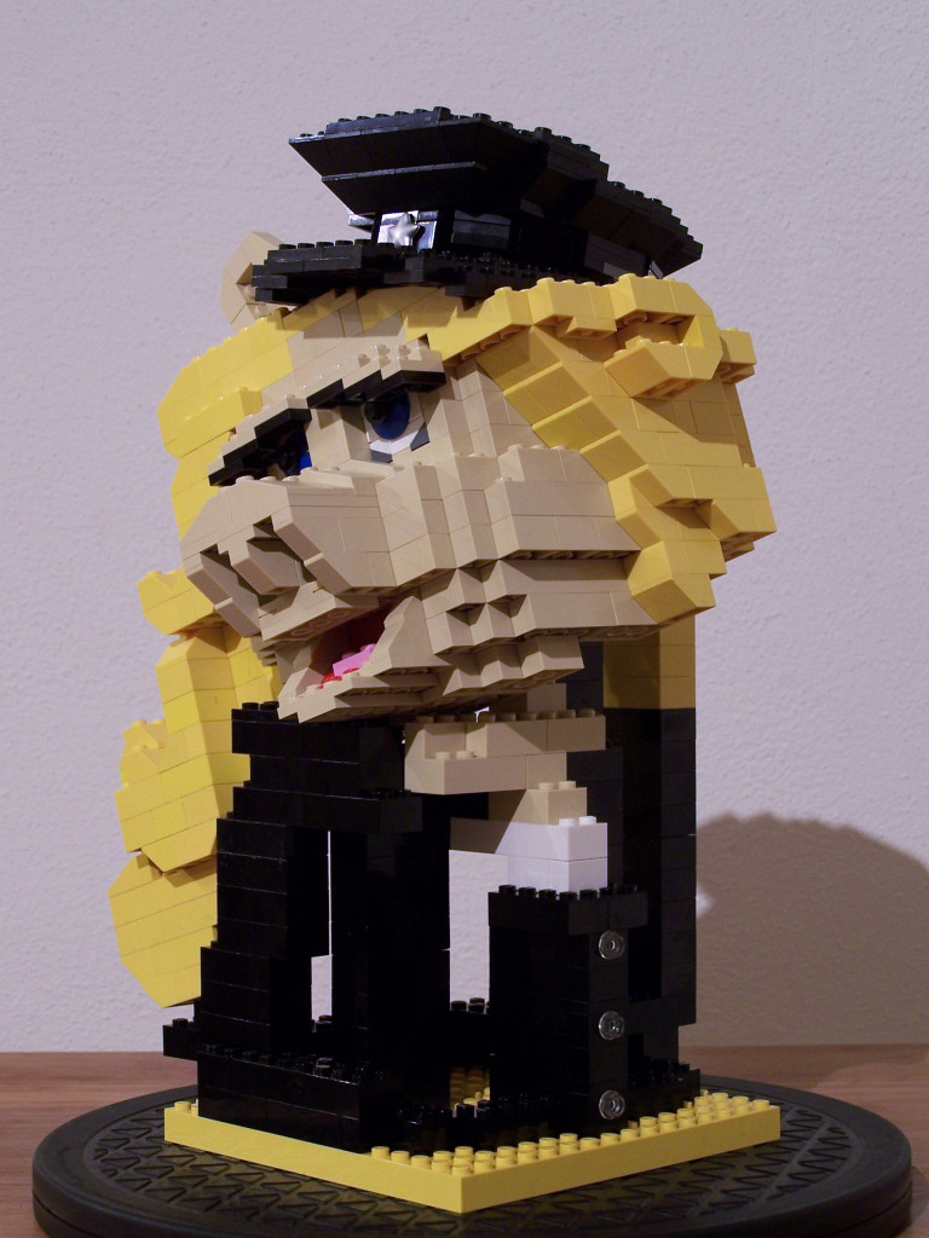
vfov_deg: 26.0
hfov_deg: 19.6
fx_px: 2684
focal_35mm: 75
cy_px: 619
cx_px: 464
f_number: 3.2
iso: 80
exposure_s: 1/2
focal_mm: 12.4
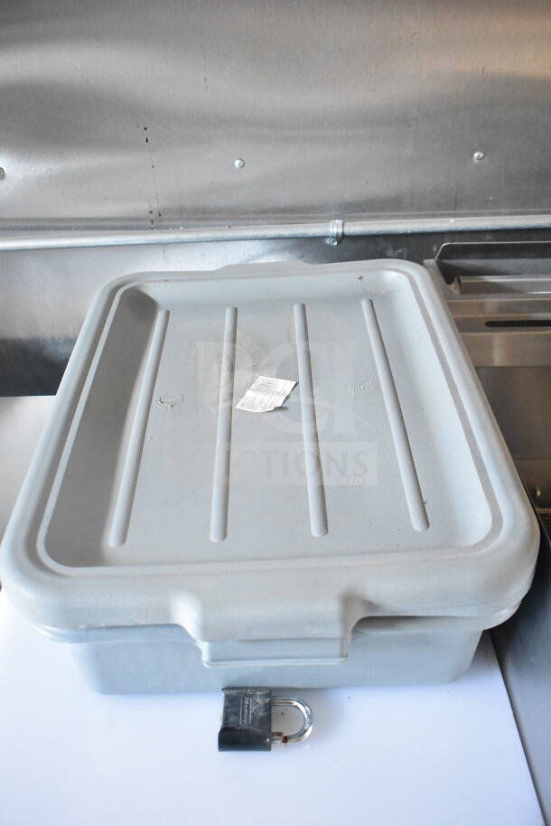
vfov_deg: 57.2
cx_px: 276
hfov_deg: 40.0
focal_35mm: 33
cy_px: 413
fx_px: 757
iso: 8000
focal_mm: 22
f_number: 3.8
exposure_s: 1/40
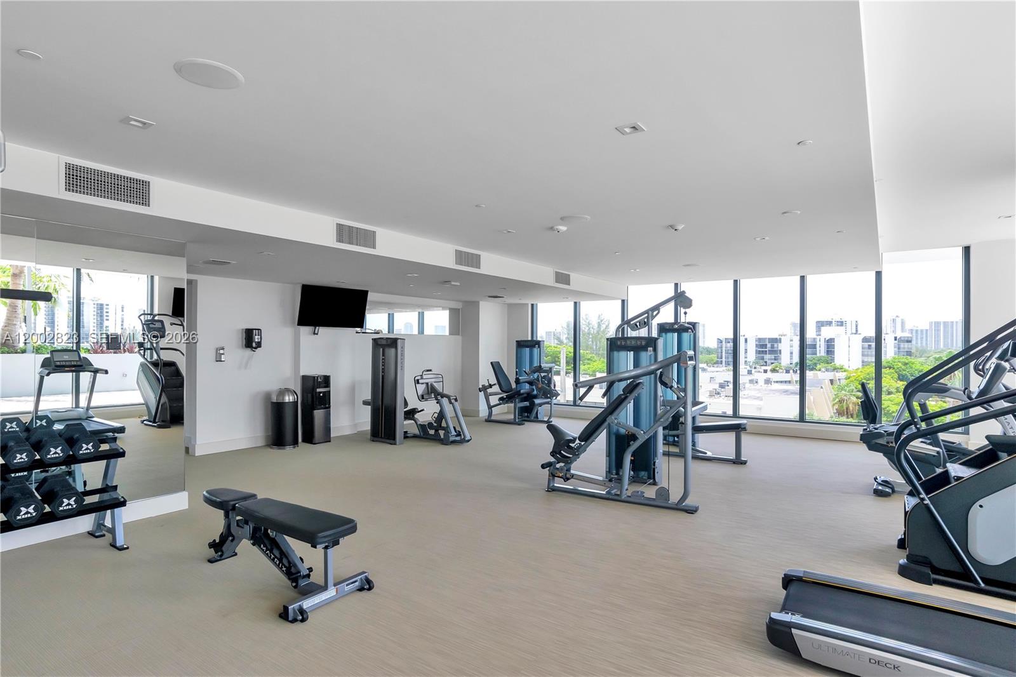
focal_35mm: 18
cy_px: 338
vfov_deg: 67.4
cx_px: 508
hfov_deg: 90.0
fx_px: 508
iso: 400
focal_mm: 12
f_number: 8
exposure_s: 1/160
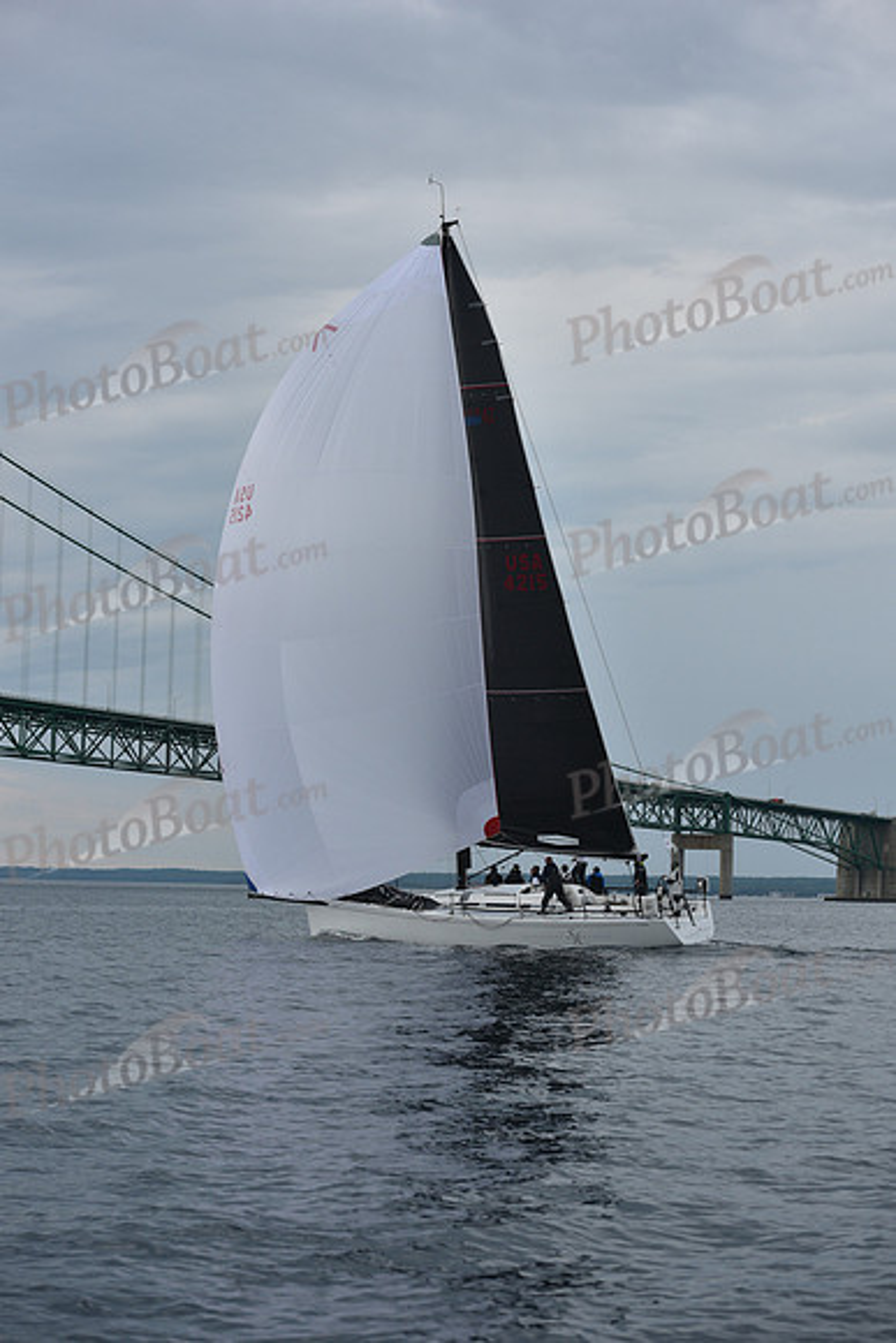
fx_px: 2612
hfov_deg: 19.5
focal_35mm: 70
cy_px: 672
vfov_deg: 28.8
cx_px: 448
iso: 250
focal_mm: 70
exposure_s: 1/800
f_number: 5.6
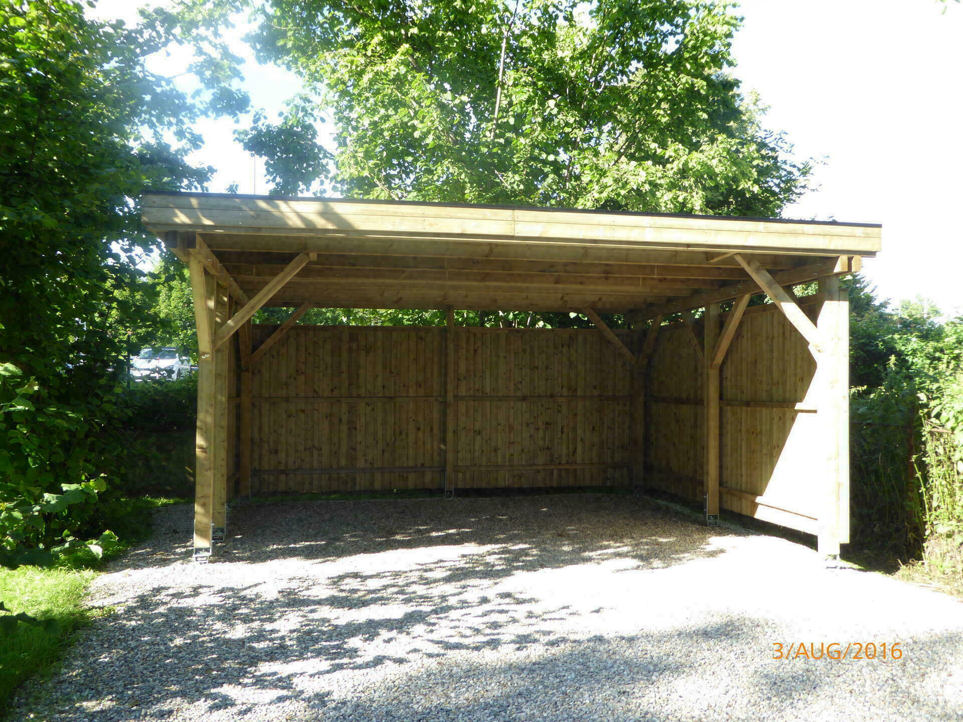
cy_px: 361
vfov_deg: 45.4
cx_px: 482
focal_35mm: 31
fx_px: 862
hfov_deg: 58.4
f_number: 3.5
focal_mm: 5.4
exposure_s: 1/125
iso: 100
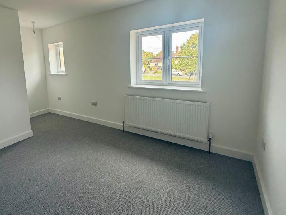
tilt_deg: -7.5
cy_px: 85
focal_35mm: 20
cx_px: 102
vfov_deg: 65.3
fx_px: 165
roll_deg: +2.5
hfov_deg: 79.8
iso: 80
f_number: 2.2
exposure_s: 1/99
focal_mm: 2.22
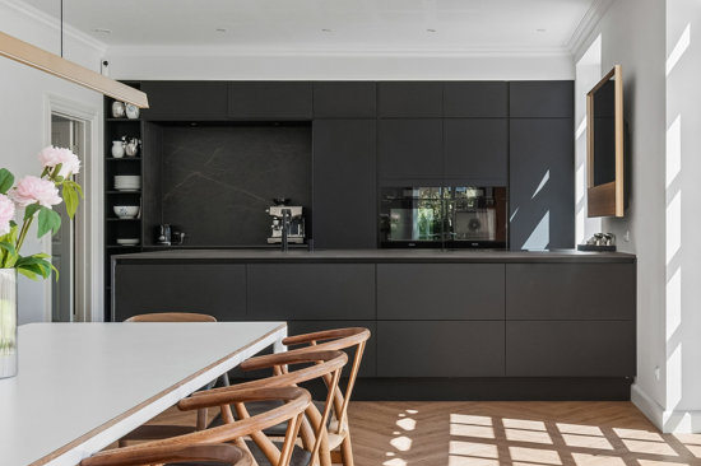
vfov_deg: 28.0
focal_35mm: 48
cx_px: 469
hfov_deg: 40.6
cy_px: 216
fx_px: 934
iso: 200
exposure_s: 1/20
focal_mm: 22
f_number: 10
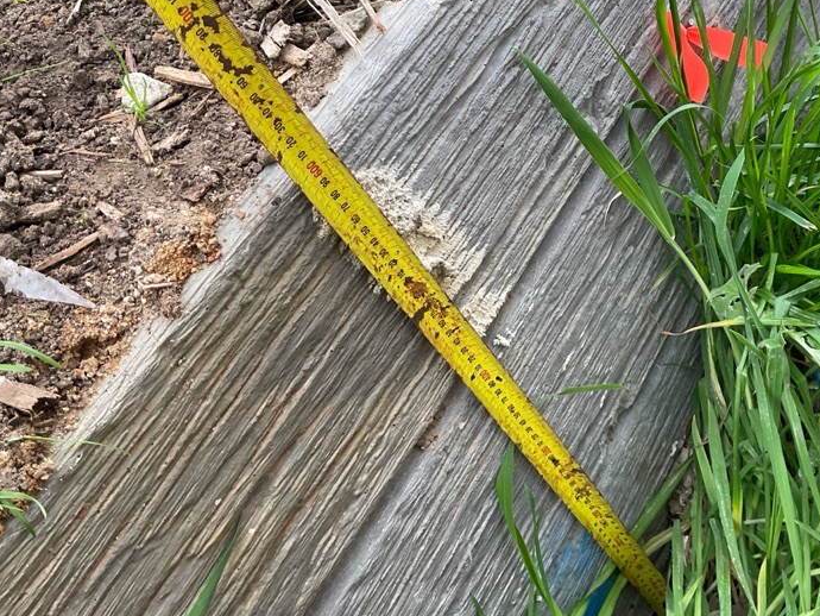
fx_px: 995
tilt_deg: -43.0
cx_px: 567
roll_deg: +30.7
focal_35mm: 42
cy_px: 187
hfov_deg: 43.9
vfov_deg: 33.9
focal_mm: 3
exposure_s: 1/100
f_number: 1.8
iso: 64
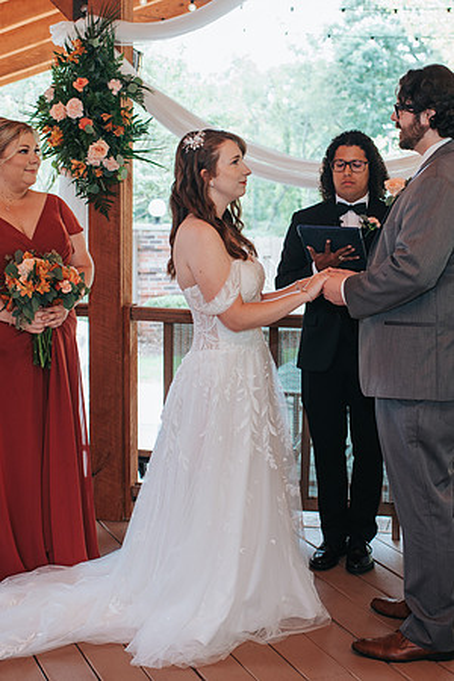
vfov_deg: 33.3
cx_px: 281
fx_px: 1137
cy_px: 324
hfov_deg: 22.5
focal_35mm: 60
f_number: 3.2
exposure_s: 1/125
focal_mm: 35
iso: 250
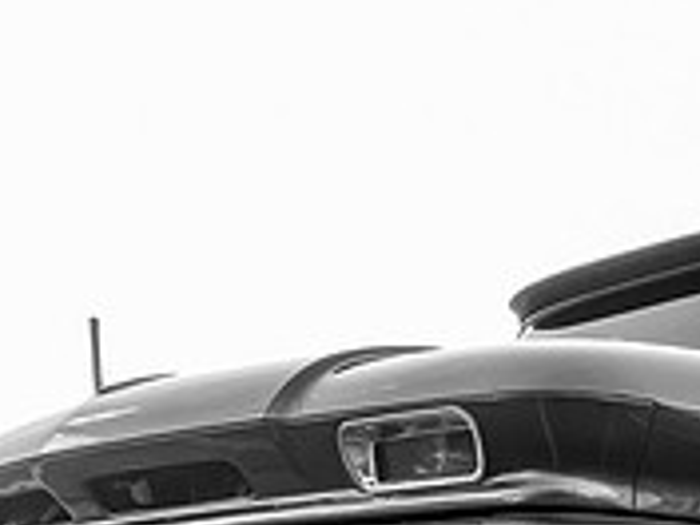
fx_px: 1598
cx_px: 696
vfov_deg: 17.0
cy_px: 778
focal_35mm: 79
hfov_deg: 23.7
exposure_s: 1/80
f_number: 9
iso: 800
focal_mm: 12
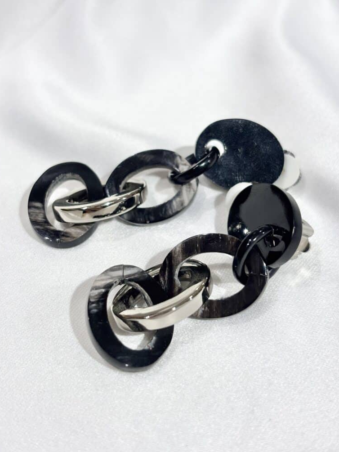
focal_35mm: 53
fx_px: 692
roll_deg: +6.1
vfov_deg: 36.2
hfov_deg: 27.5
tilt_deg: -42.8
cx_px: 167
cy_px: 223
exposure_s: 1/204
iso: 32
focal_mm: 5.96
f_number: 1.6
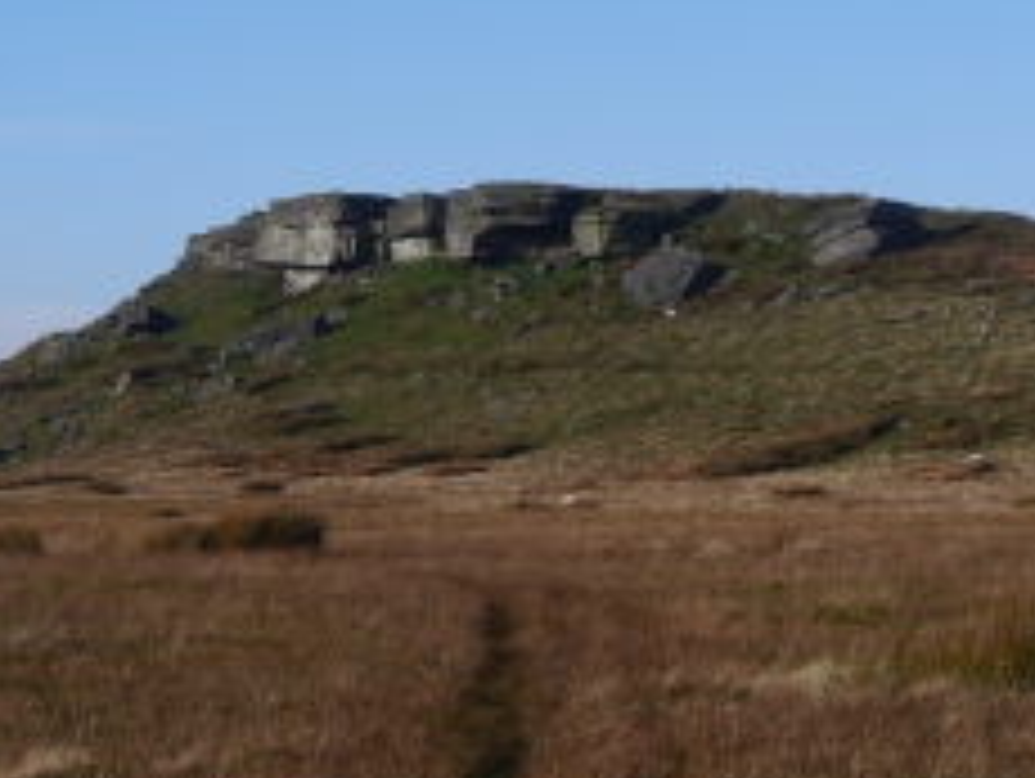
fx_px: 4041
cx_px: 387
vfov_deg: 11.0
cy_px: 459
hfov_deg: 14.6
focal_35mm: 135
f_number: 9
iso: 160
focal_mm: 36
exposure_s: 1/320
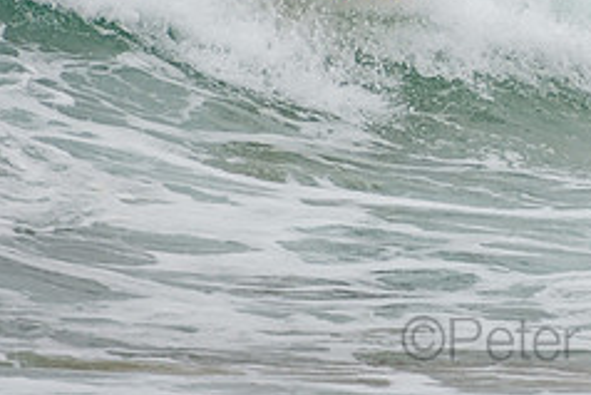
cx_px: 593
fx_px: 23407
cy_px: -73
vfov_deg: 1.0
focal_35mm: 1425
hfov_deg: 1.4
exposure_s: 1/1600
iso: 220
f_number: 5.6
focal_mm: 390
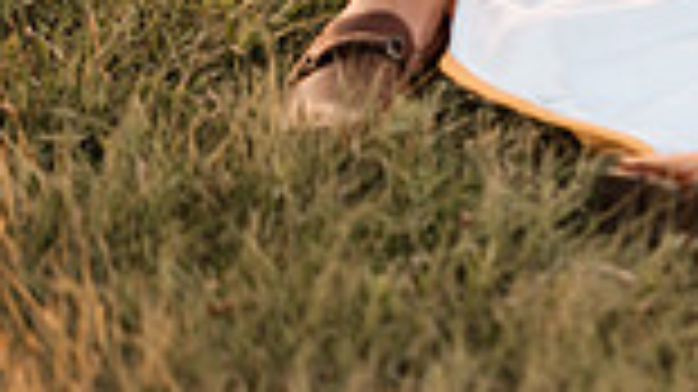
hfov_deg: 6.3
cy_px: -446
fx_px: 6179
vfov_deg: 3.6
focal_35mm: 334
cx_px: 1202
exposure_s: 1/2500
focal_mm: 85
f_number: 1.8
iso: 640
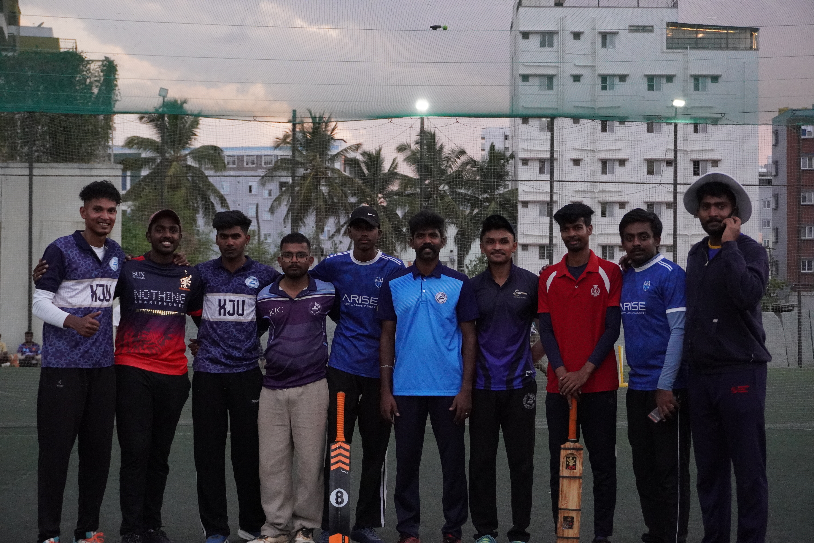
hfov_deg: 31.9
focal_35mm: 63
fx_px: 1424
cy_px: 272
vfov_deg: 21.6
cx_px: 407
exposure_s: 1/640
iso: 4000
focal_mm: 42
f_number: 5.6
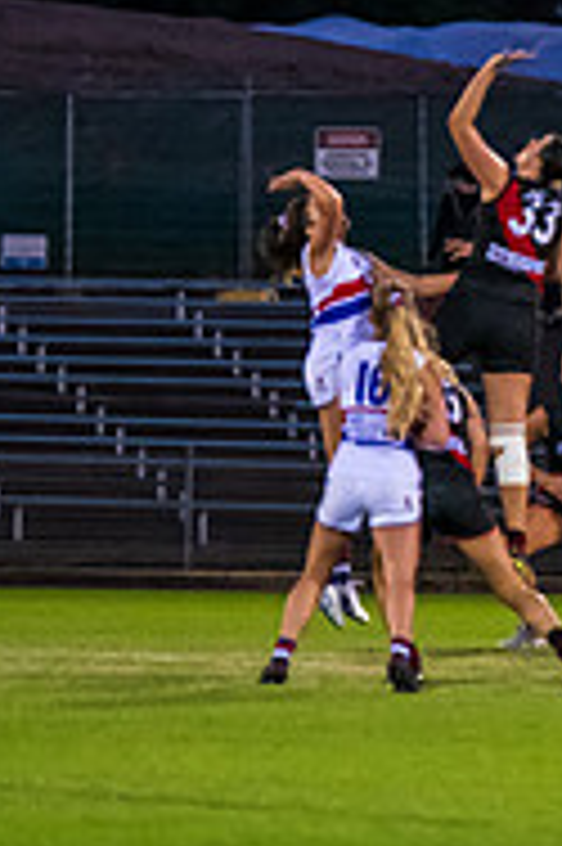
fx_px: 17828
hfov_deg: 1.8
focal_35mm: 760
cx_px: 611
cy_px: 300
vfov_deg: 2.7
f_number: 2.8
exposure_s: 1/640
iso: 3200
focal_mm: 200
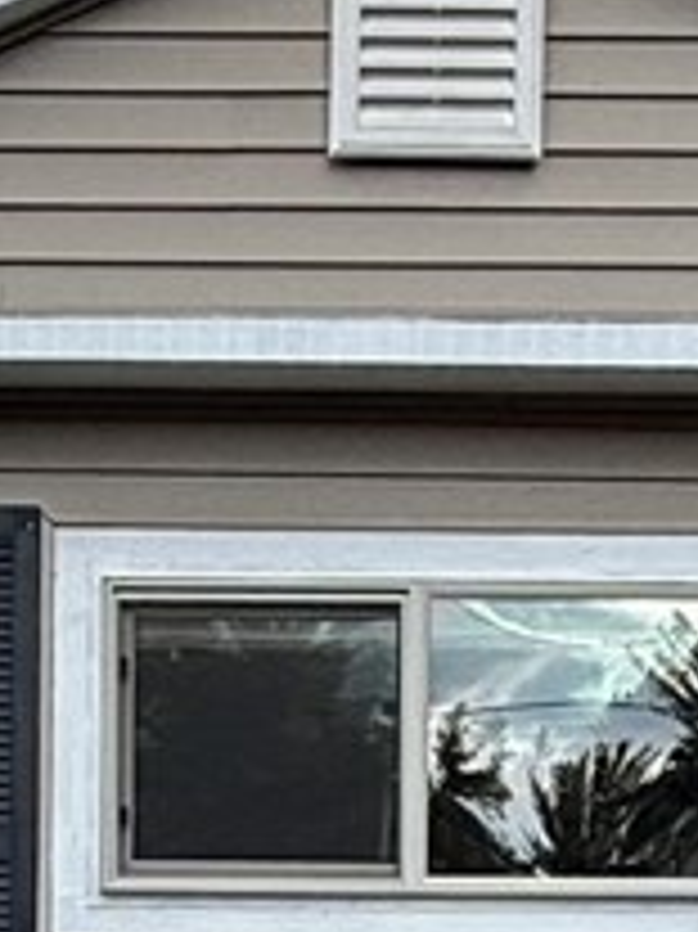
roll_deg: -2.0
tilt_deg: -1.2
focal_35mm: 104
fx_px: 2799
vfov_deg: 17.7
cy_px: 1220
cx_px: 207
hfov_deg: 14.2
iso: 50
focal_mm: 2.22
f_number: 2.2
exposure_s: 1/535
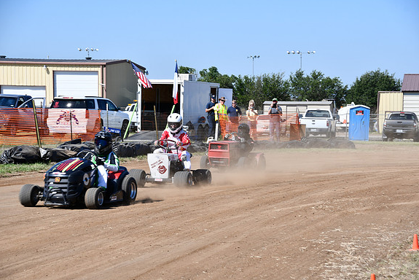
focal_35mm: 113
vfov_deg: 12.1
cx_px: 210
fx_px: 1316
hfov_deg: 18.1
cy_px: 140
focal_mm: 75
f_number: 8
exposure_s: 1/250
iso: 100
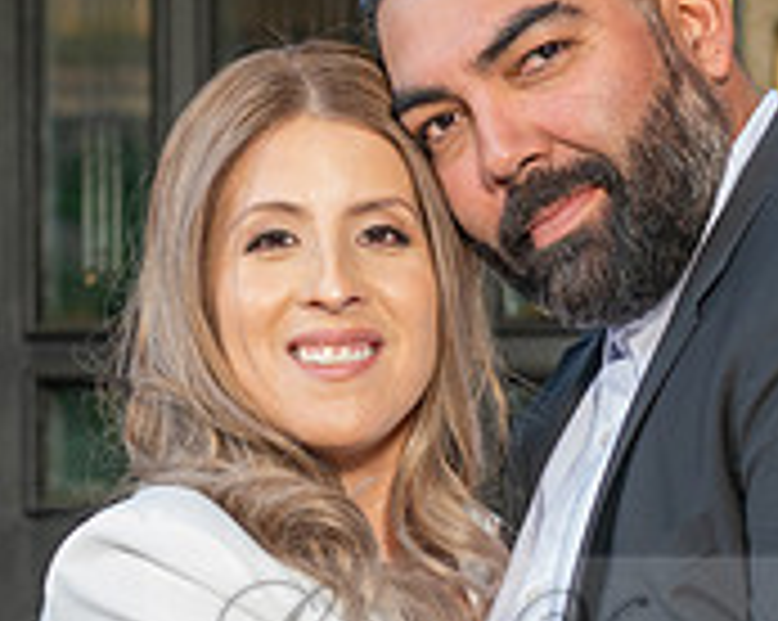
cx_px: 693
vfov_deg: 5.9
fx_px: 5980
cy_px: 674
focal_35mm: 260
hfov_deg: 7.4
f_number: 4.5
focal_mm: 70
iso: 400
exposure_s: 1/125
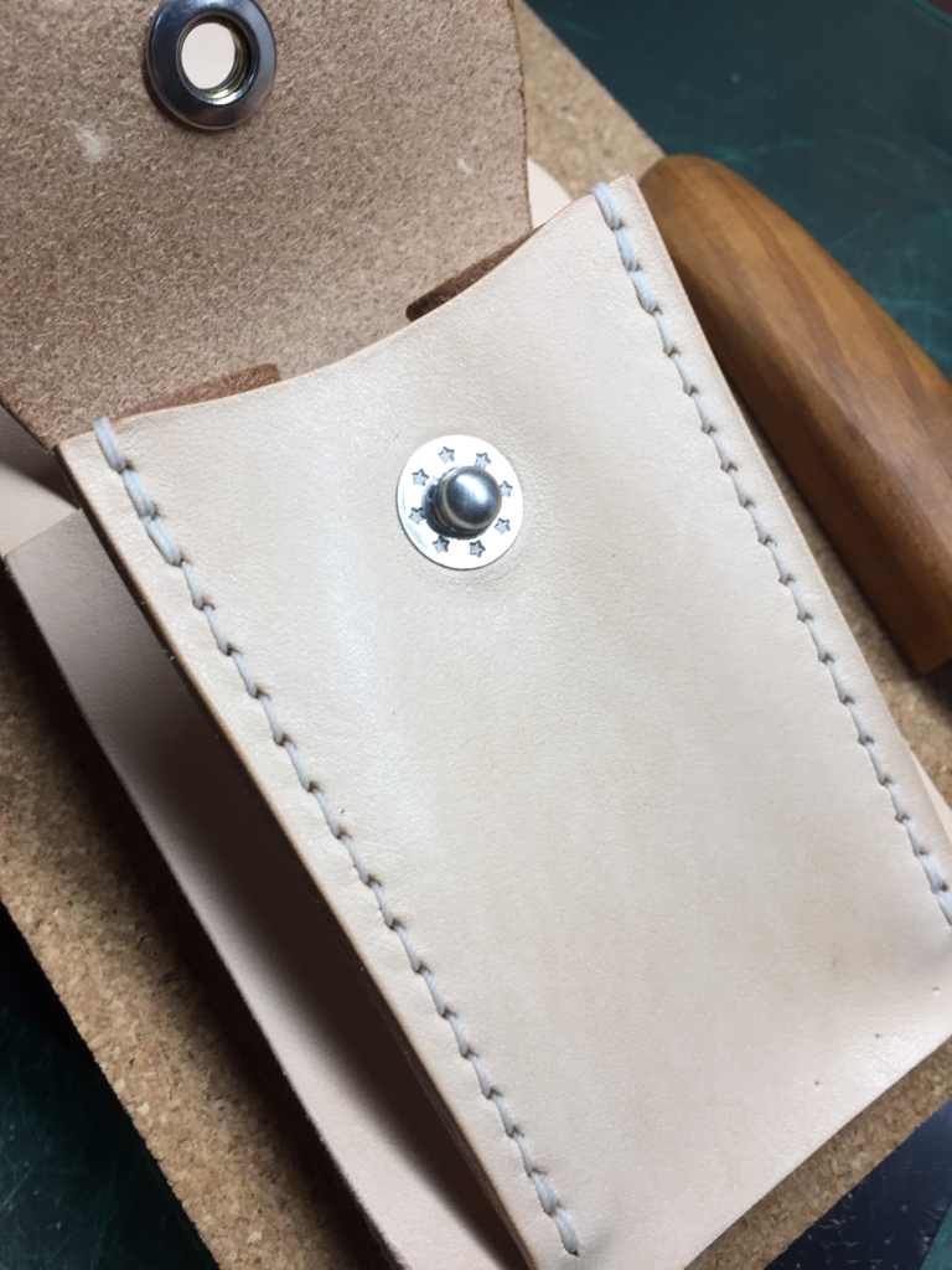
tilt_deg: -66.8
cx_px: 476
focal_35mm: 29
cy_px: 635
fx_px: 1063
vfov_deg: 61.7
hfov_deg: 48.2
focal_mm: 4.15
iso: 50
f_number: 2.2
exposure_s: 1/120
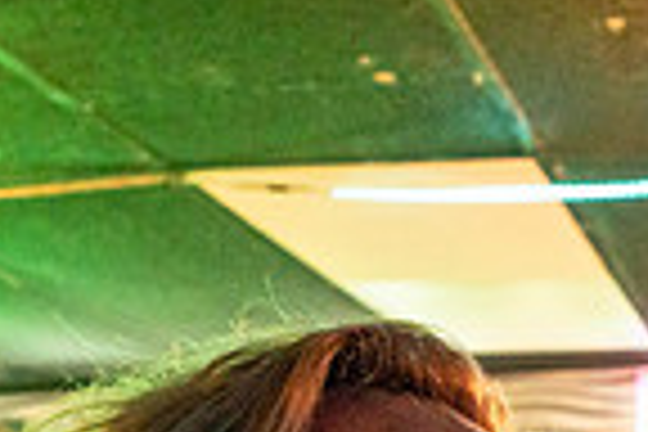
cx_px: 836
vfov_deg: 19.5
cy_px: 639
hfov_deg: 27.6
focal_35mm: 61
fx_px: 1098
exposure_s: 1/100
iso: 3200
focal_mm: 14
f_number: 2.8
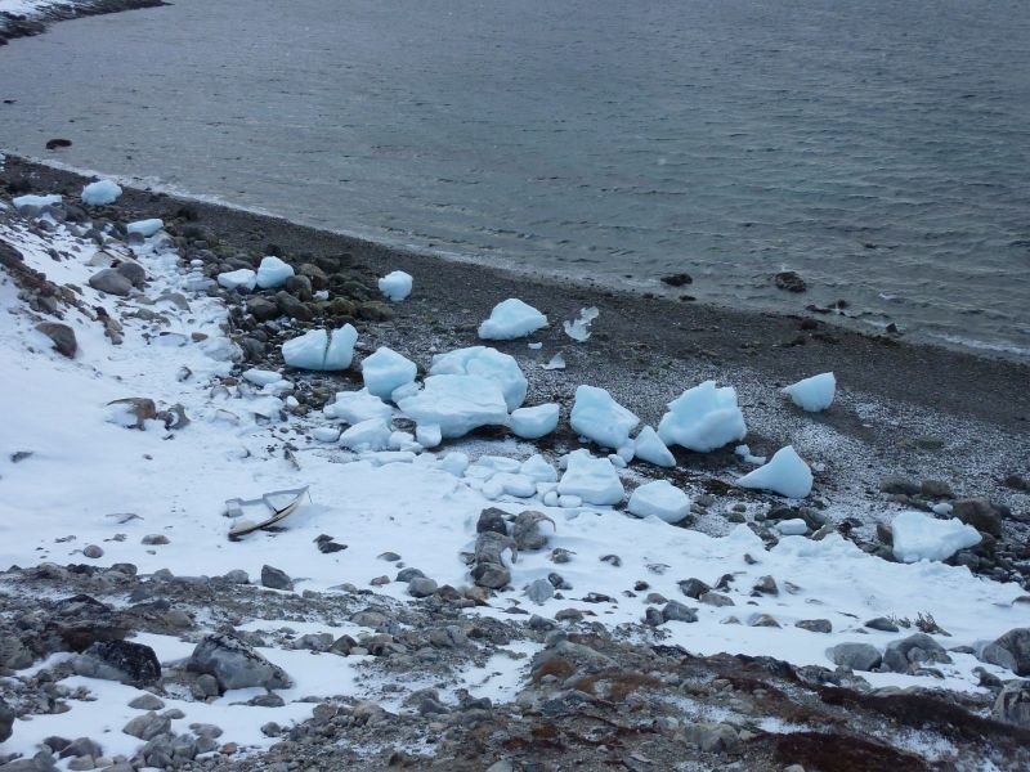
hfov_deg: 52.6
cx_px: 515
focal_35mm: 35
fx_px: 1041
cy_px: 386
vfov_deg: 40.7
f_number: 4
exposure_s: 1/500
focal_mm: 5.7
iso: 80
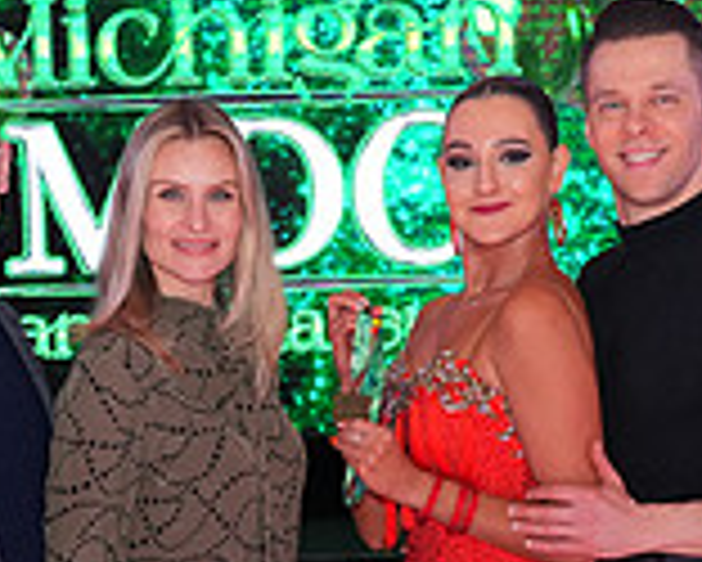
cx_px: 243
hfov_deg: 15.7
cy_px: 789
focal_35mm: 122
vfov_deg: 12.2
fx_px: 2536
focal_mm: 35
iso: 2000
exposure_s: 1/250
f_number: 5.6
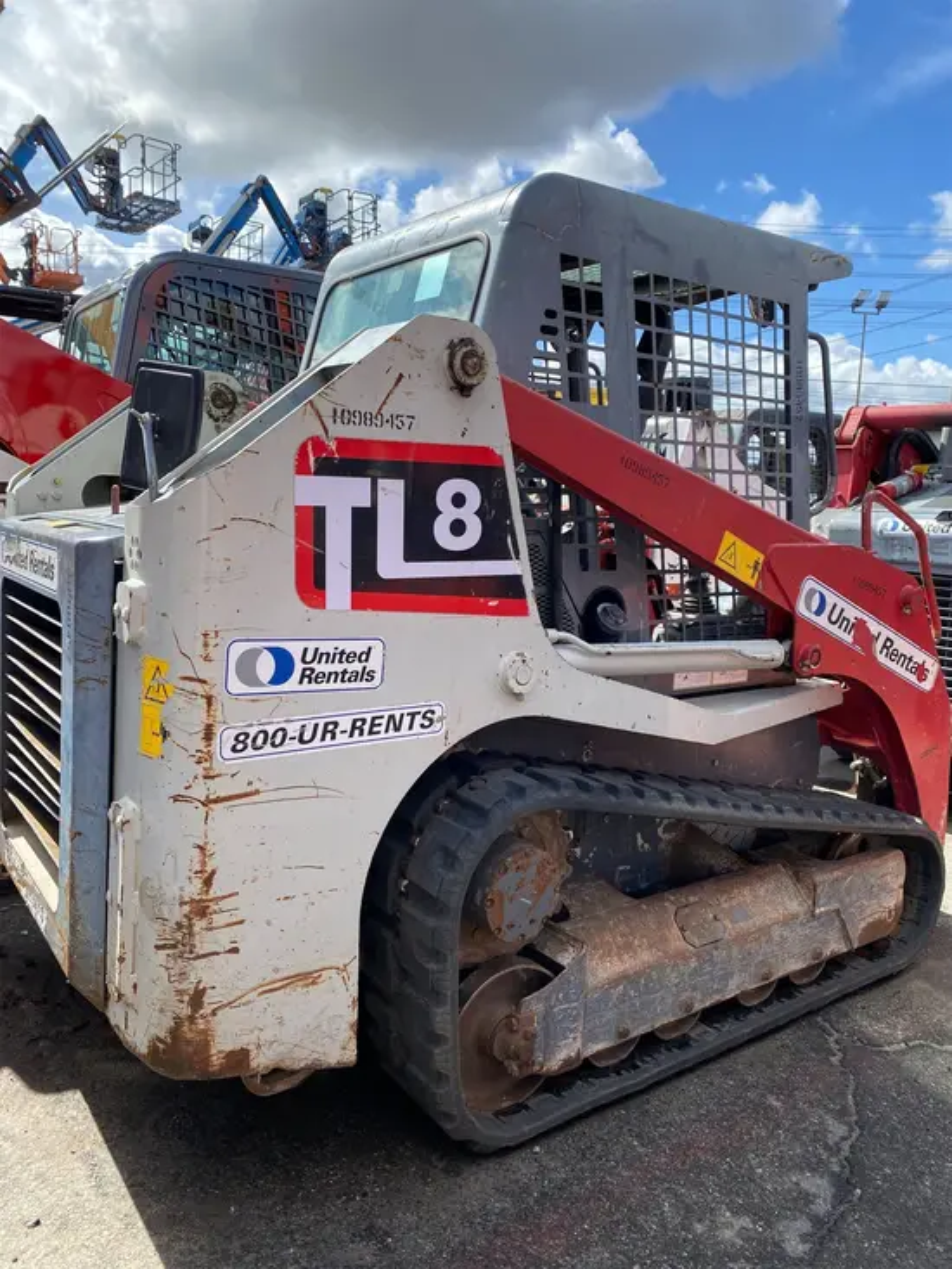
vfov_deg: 67.3
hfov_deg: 53.1
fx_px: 953
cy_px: 634
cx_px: 476
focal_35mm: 26
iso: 32
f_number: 1.8
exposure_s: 1/1504
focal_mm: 4.25
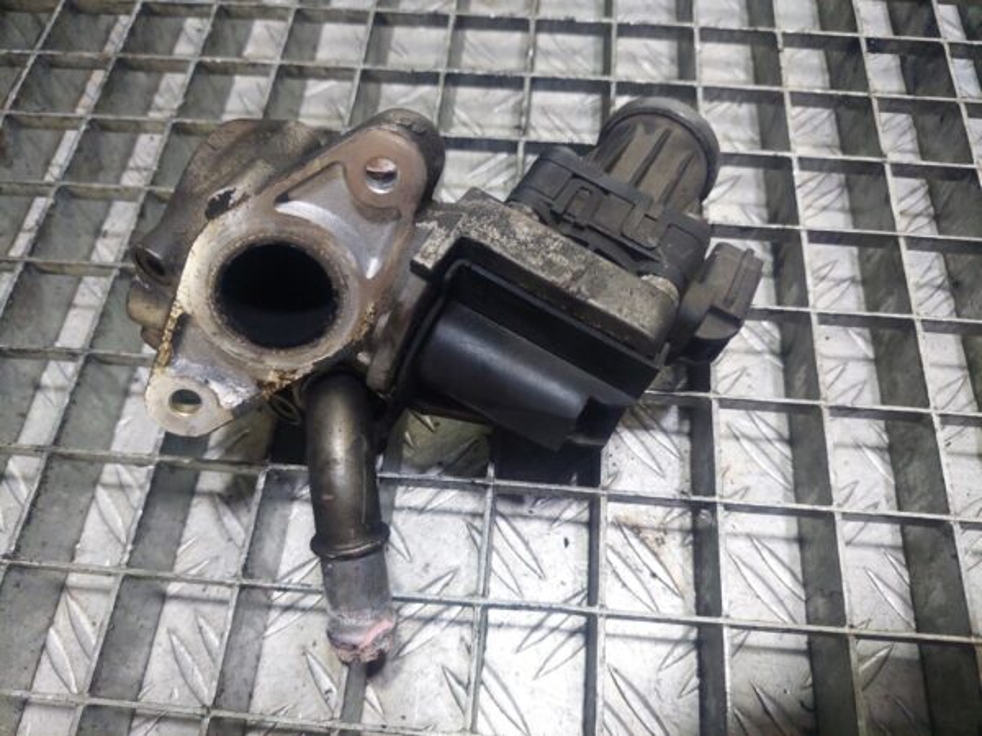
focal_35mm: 25
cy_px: 368
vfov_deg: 54.9
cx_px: 491
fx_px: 709
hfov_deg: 69.4
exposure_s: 1/100
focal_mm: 5.23
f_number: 1.8
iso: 320
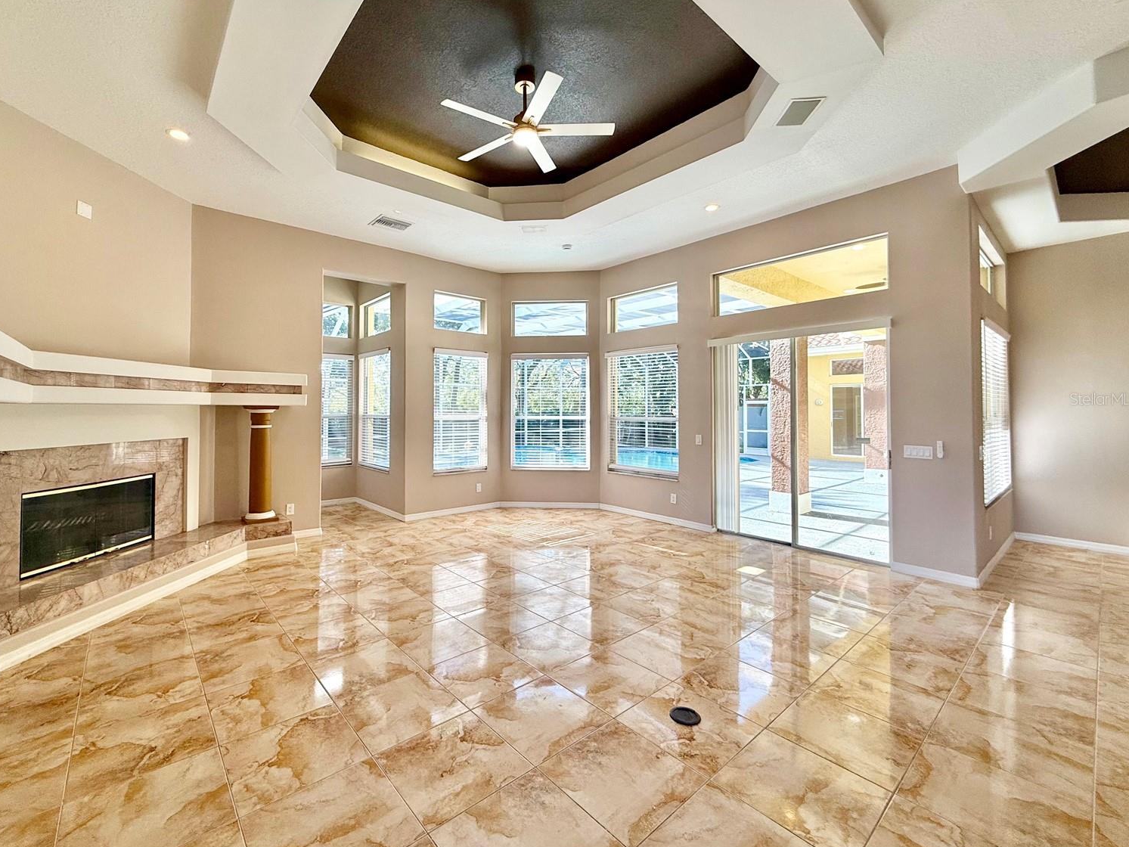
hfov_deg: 98.1
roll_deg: +0.0
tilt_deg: +1.8
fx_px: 489
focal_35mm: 15
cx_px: 536
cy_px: 399
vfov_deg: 81.7
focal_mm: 2.22
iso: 50
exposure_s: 1/137
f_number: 2.2
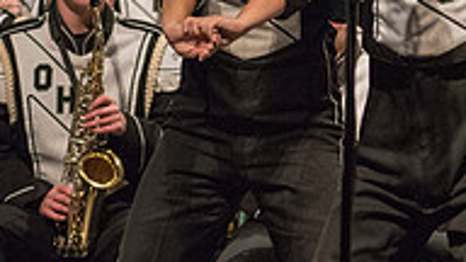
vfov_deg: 1.3
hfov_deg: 2.3
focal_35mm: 951
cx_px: 675
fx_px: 11751
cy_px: 91
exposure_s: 1/500
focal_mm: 300
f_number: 2.8
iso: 4000
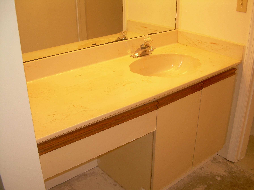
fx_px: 279
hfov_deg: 49.0
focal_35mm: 38
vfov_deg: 37.7
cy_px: 95
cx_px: 127
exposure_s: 1/30
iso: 50
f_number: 2.8
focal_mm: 6.3
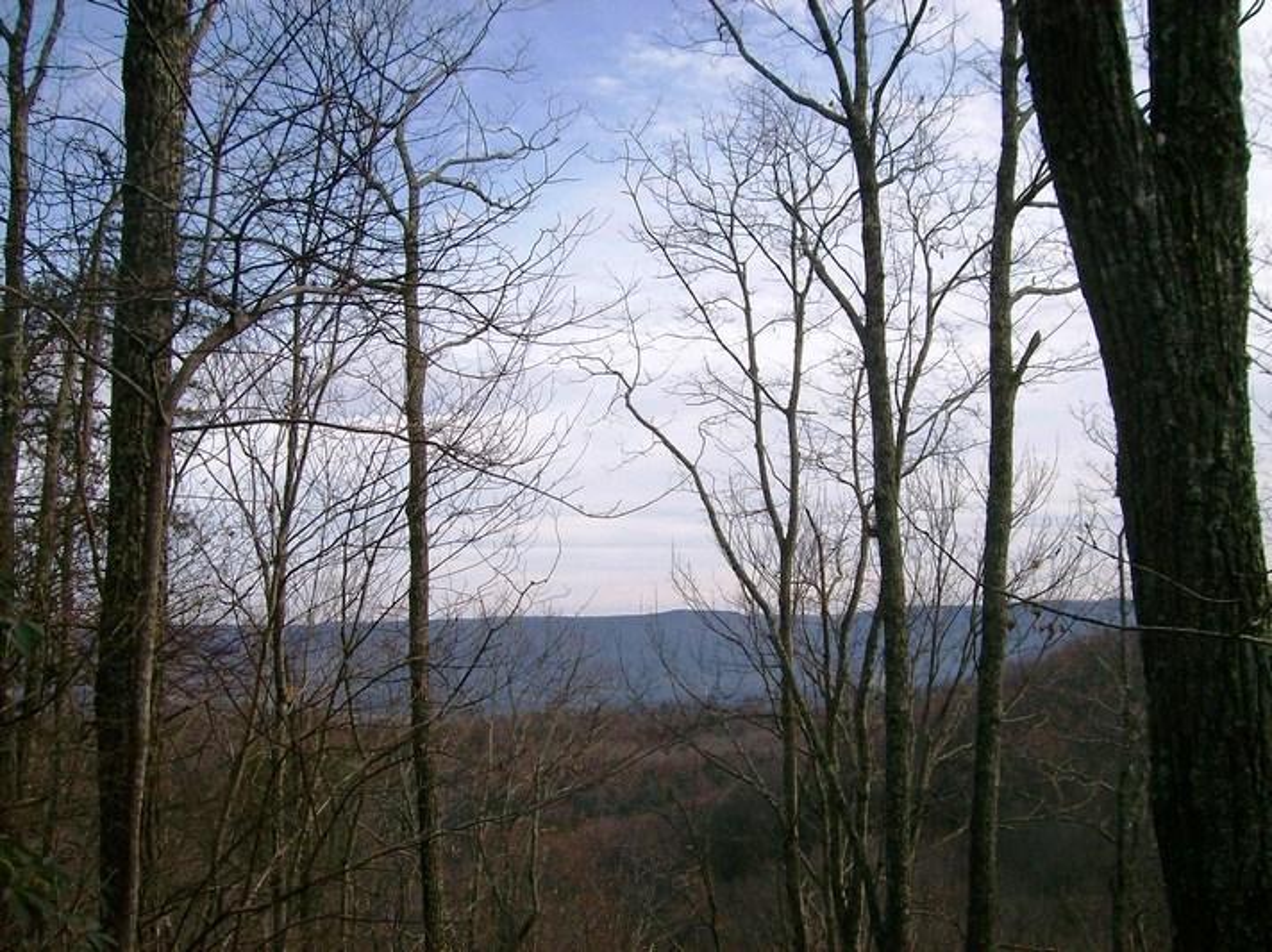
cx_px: 636
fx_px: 1322
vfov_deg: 39.6
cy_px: 476
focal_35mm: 36
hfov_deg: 51.4
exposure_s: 1/378
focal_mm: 6
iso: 80
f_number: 4.8
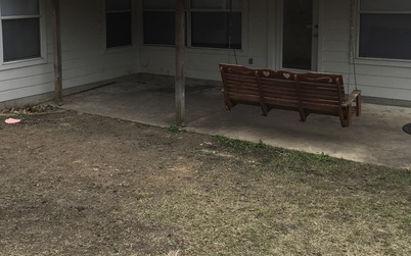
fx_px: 549
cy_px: 58
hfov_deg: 40.5
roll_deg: +0.9
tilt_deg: -5.7
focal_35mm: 49
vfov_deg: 25.9
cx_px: 134
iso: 25
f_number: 2.2
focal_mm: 4.15
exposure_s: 1/425
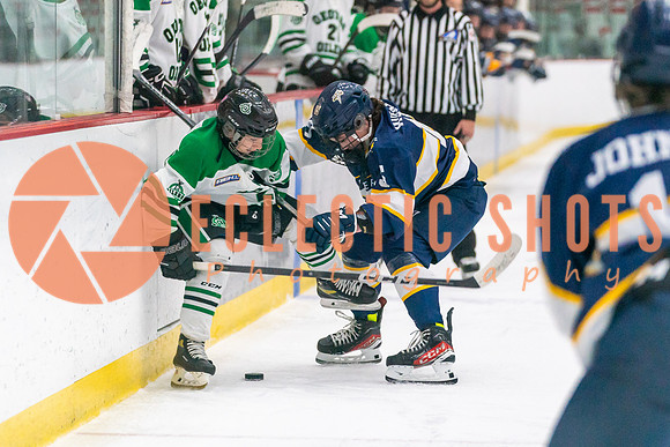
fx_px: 3514
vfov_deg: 7.3
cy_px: 235
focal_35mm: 189
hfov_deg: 10.9
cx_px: 359
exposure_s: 1/1250
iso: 3200
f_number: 2.8
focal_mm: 125
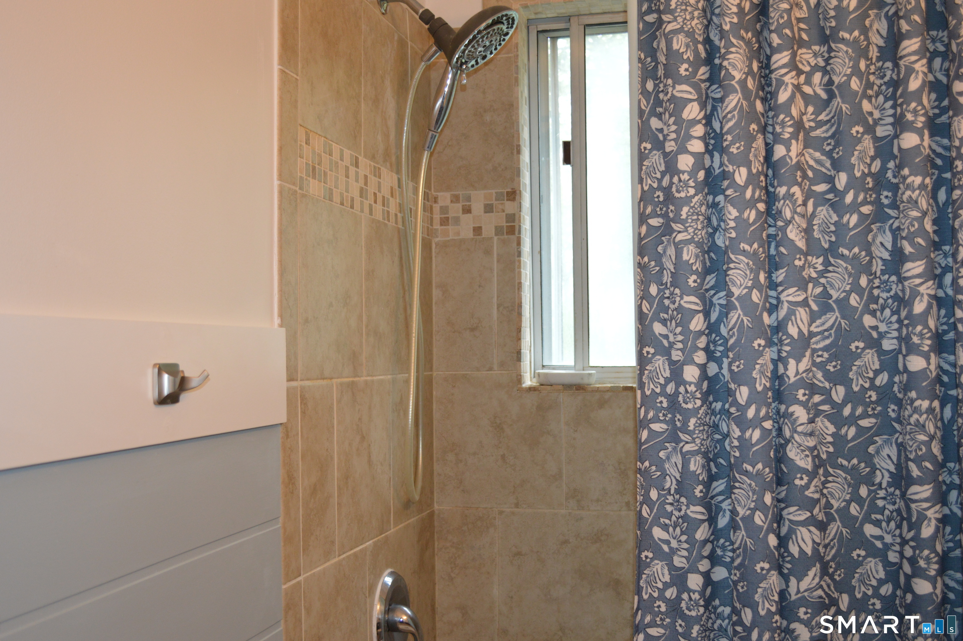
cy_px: 320
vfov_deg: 34.2
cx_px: 482
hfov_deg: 49.6
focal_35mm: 39
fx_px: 1042
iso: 640
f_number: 4.2
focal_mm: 26
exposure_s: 1/60
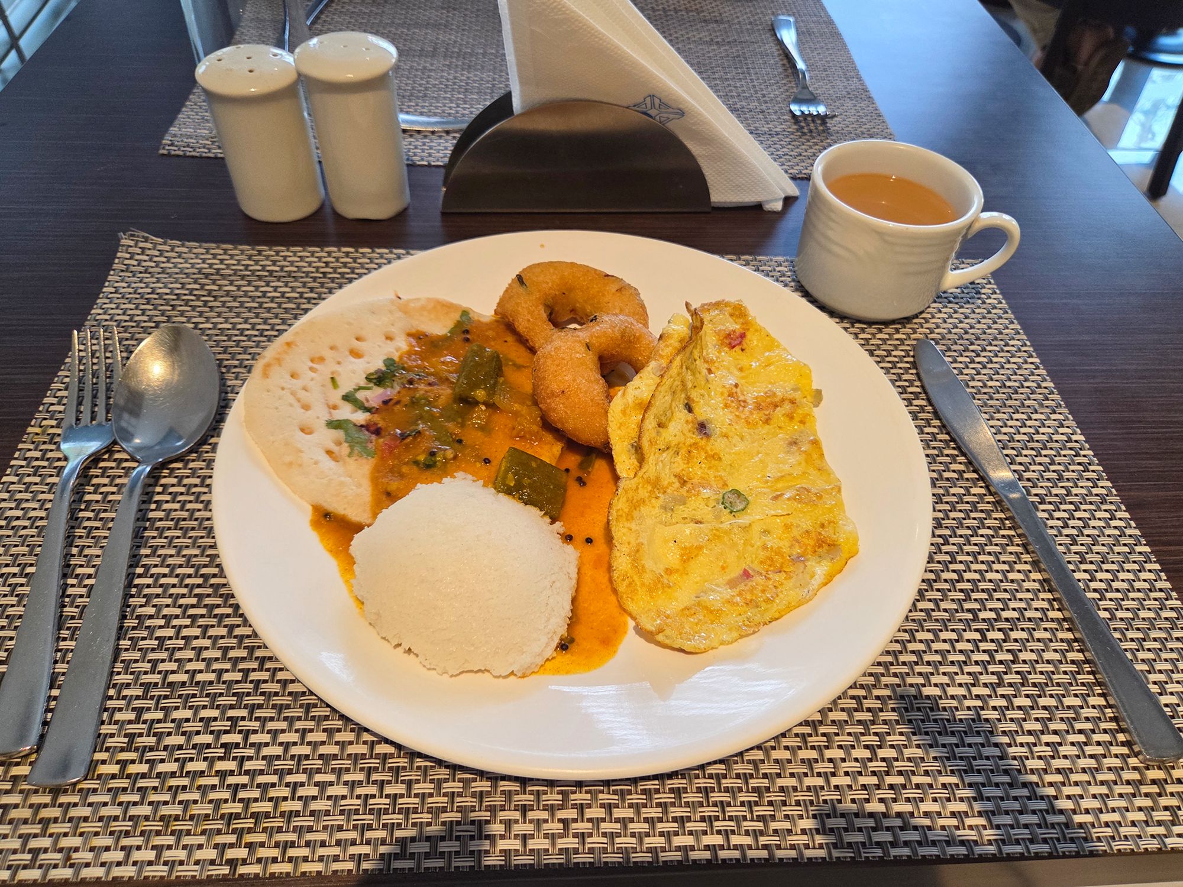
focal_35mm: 23
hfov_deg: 73.9
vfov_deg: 58.9
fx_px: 786
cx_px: 592
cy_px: 444
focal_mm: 5.4
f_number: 1.8
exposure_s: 1/100
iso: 200
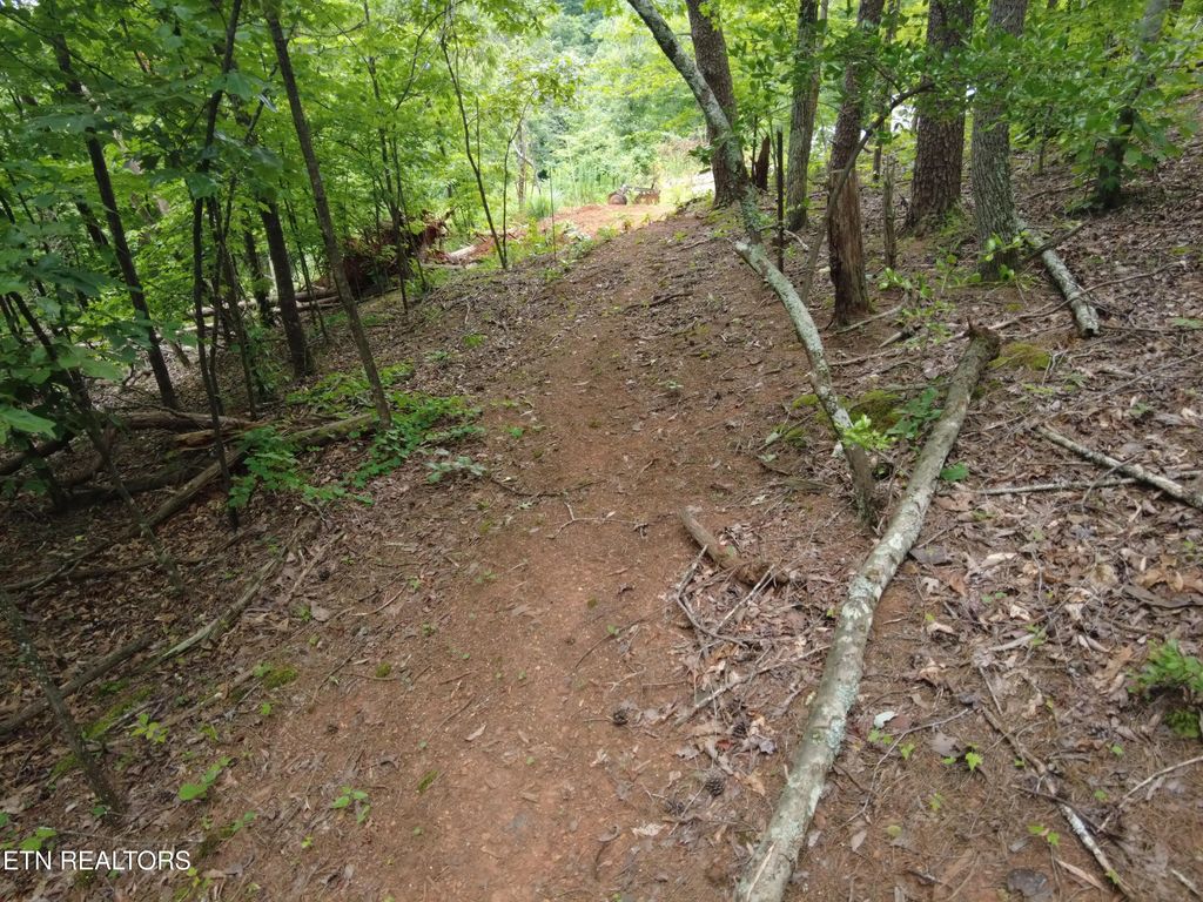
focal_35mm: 20
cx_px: 602
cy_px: 451
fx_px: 695
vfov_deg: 66.0
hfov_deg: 81.7
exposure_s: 1/60
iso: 100
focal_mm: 4.4
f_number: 1.8
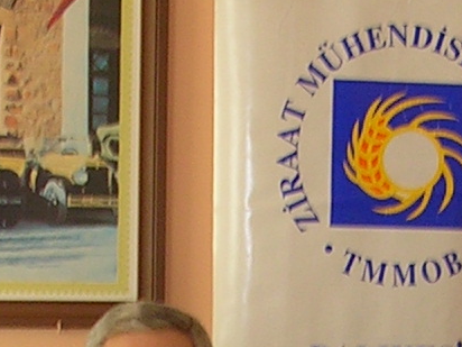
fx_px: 2522
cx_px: 362
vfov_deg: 7.6
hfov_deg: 10.4
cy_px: 608
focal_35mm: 189
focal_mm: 5.8
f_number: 2.8
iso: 50
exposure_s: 1/30
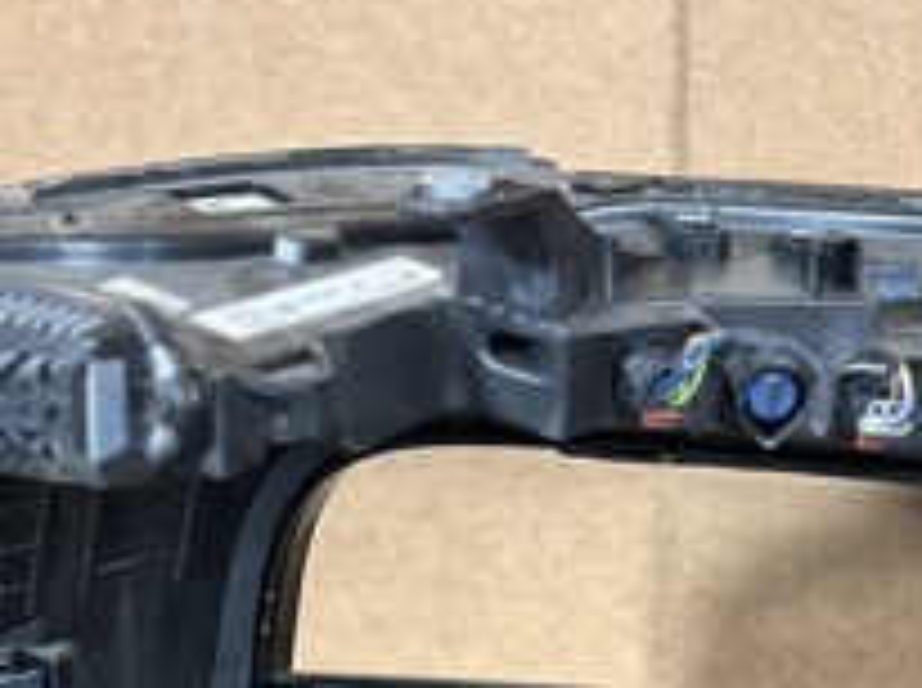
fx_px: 3988
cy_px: 974
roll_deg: +4.0
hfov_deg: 13.2
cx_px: 648
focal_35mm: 150
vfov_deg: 9.6
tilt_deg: -35.2
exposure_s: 1/33
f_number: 1.78
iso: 500
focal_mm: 6.86
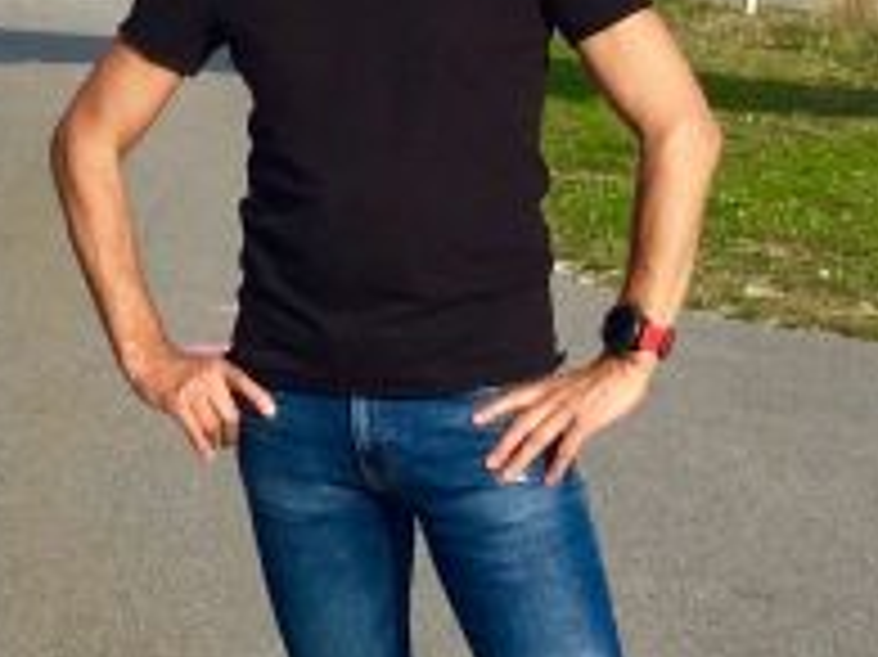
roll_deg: +0.7
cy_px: -130
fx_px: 3777
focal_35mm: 149
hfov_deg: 13.3
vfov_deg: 9.8
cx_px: 347
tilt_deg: -5.0
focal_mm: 4.15
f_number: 2.2
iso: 32
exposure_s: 1/1721
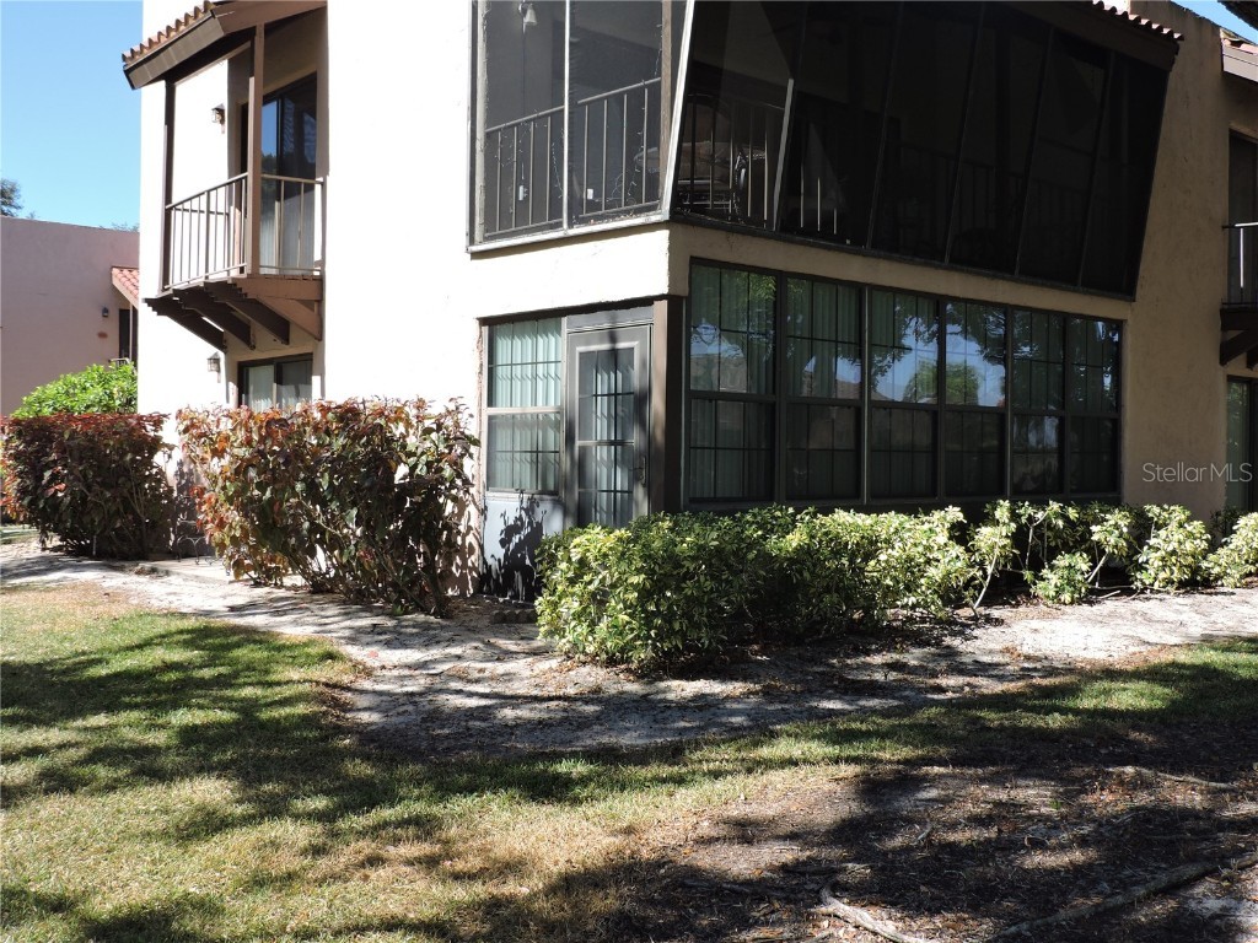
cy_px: 472
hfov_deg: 52.6
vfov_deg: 40.7
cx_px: 629
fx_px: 1272
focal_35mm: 35
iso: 100
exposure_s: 1/400
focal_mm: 6.2
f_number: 3.3
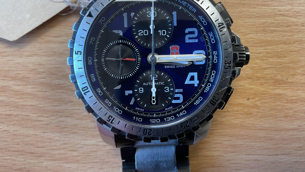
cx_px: 153
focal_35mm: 32
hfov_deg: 61.0
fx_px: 259
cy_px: 68
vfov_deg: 36.5
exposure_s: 1/60
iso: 40
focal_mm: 3
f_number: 1.8
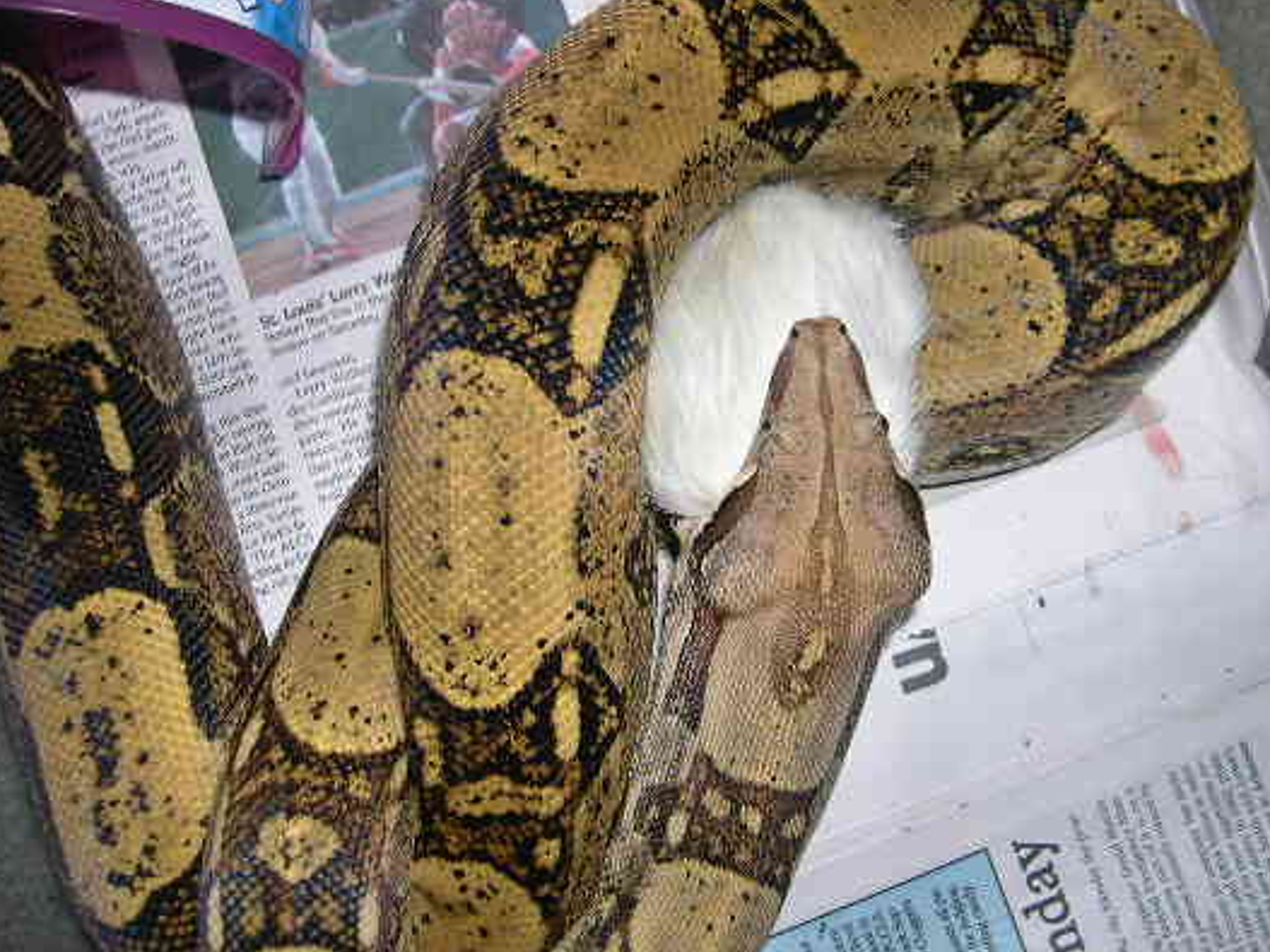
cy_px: 434
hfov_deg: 37.5
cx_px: 680
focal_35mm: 51
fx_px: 1871
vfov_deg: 28.5
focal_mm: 9
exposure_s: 1/60
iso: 100
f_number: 2.9
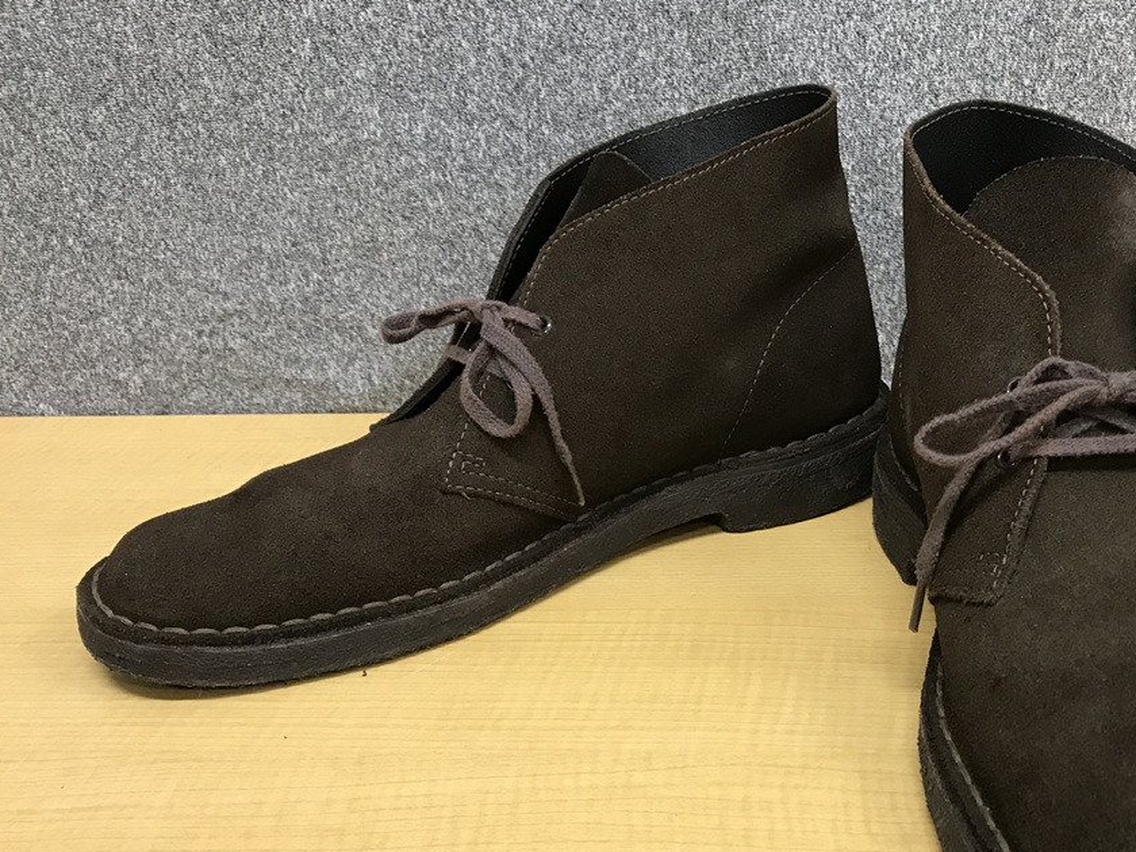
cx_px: 764
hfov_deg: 46.0
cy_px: 550
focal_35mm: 40
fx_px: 1313
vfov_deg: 35.7
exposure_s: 1/24
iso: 40
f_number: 1.8
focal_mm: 3.99
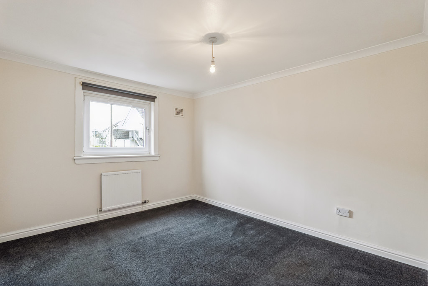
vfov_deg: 73.8
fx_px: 190
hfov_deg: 96.7
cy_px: 143
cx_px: 214
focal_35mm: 16
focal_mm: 16
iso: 2500
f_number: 8
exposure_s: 1/100
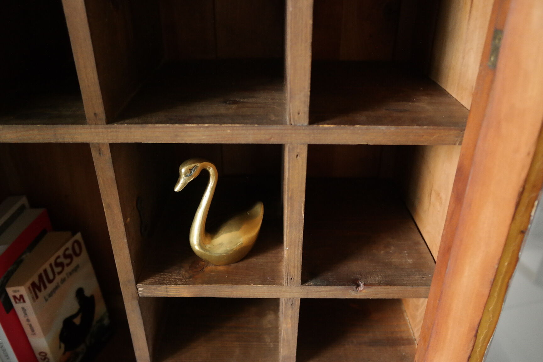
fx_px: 452
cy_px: 181
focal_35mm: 30
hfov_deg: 61.9
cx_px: 272
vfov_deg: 43.6
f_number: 6.3
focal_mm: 20
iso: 1600
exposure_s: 1/30
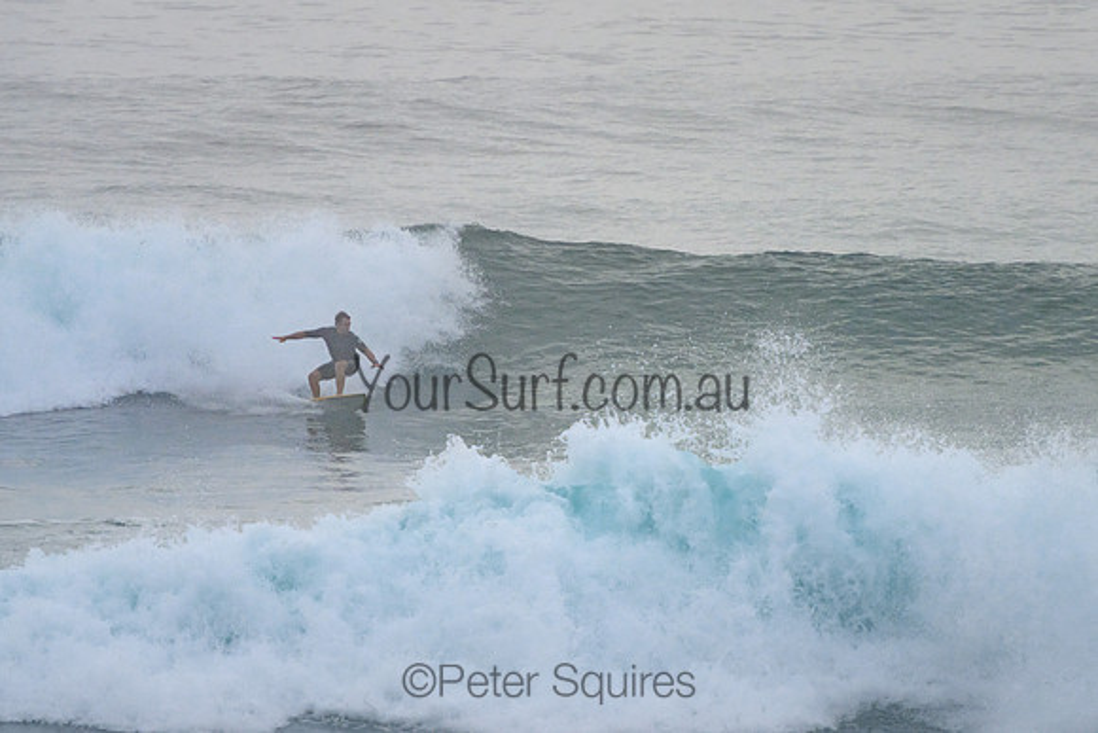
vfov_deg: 2.6
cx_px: 598
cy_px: 323
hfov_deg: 3.9
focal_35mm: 522
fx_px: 15923
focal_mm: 380
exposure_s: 1/1250
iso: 500
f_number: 5.6
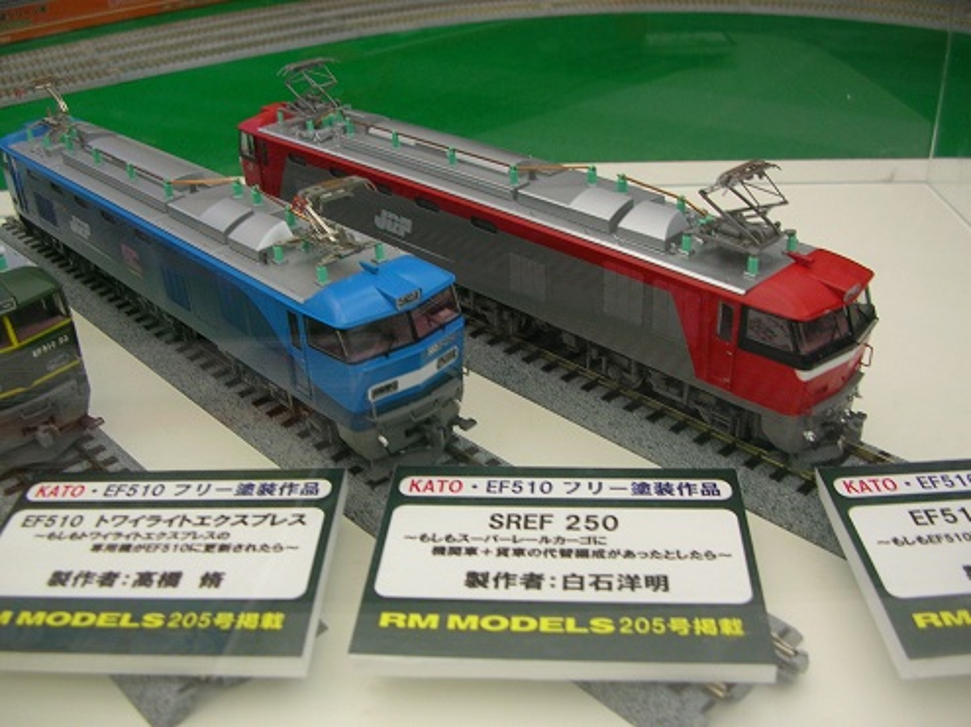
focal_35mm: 35
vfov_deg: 40.7
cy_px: 364
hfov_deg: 52.6
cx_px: 486
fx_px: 982
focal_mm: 5.8
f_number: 2.8
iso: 50
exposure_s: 1/18.5
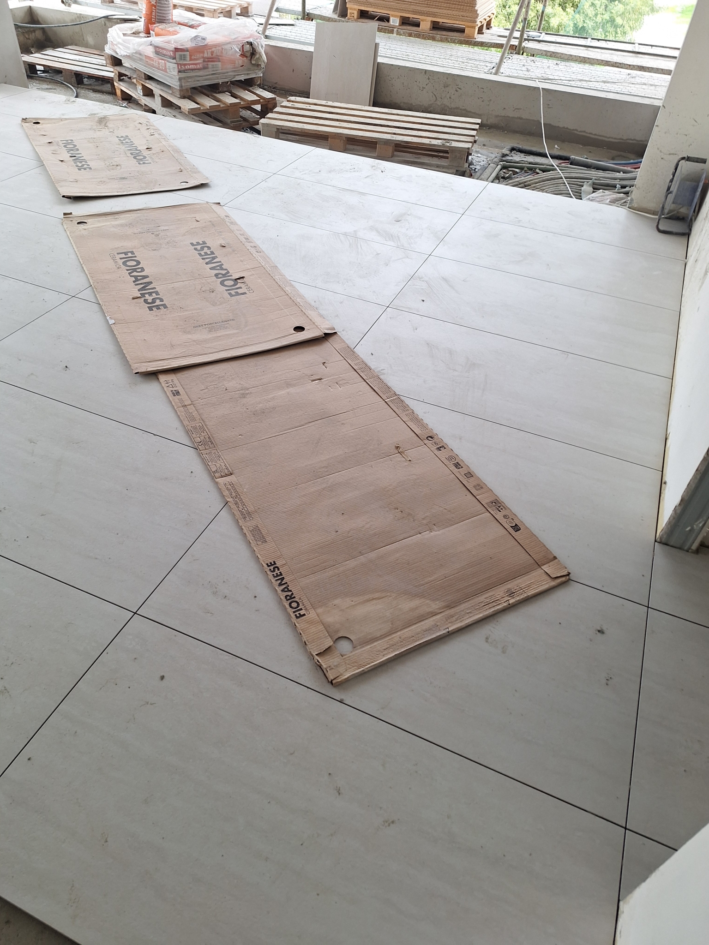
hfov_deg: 58.9
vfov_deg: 73.9
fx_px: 628
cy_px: 472
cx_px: 354
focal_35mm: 23
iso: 80
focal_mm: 5.54
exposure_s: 1/100
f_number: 1.8
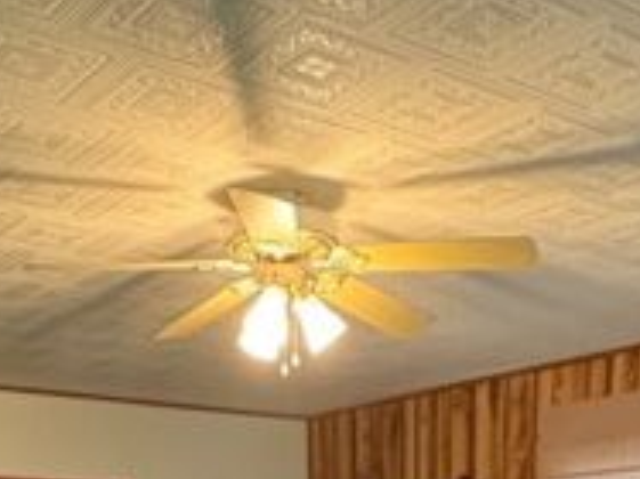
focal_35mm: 60
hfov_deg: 32.2
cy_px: 886
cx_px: 329
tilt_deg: -14.3
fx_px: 1109
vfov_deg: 18.5
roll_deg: +1.3
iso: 800
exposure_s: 1/60
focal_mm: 2.22
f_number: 2.2
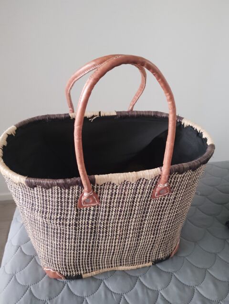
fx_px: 255
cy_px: 152
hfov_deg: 48.3
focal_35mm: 29
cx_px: 114
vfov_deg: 61.6
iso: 1050
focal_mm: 4.25
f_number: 1.8
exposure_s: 1/20
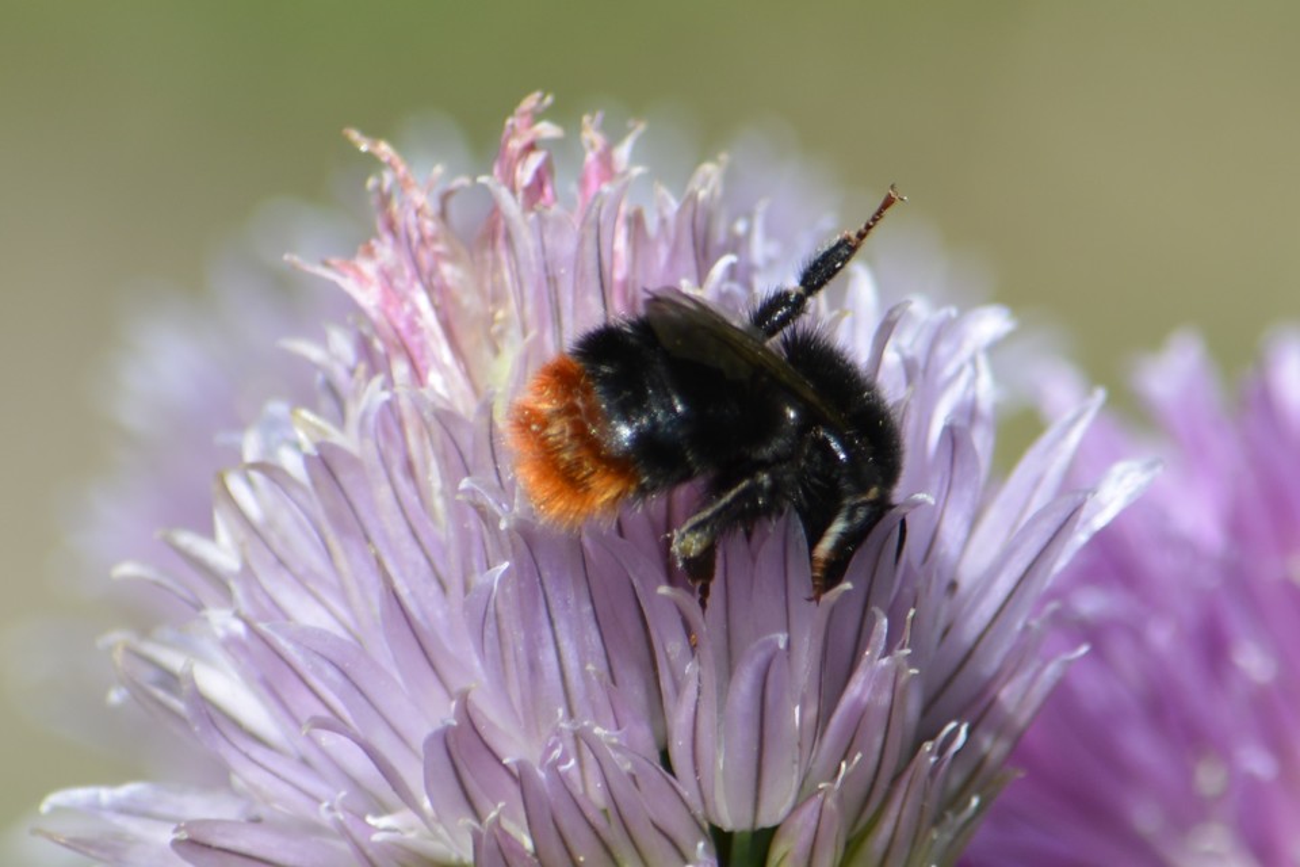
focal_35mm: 390
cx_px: 650
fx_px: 14082
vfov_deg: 3.5
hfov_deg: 5.3
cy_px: 434
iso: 100
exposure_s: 1/200
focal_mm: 260
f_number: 8
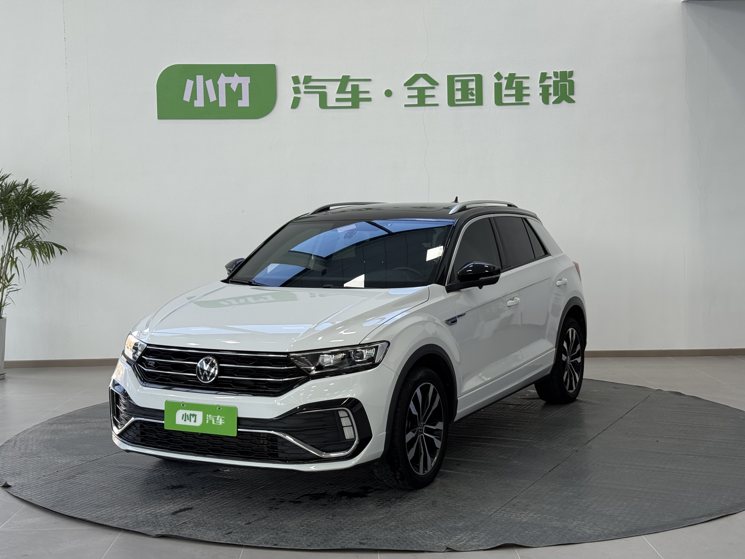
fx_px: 1033
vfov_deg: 30.3
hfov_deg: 39.7
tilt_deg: -4.1
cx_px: 372
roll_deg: +0.5
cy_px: 280
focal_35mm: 48
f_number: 1.78
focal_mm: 6.76
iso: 50
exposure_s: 1/122
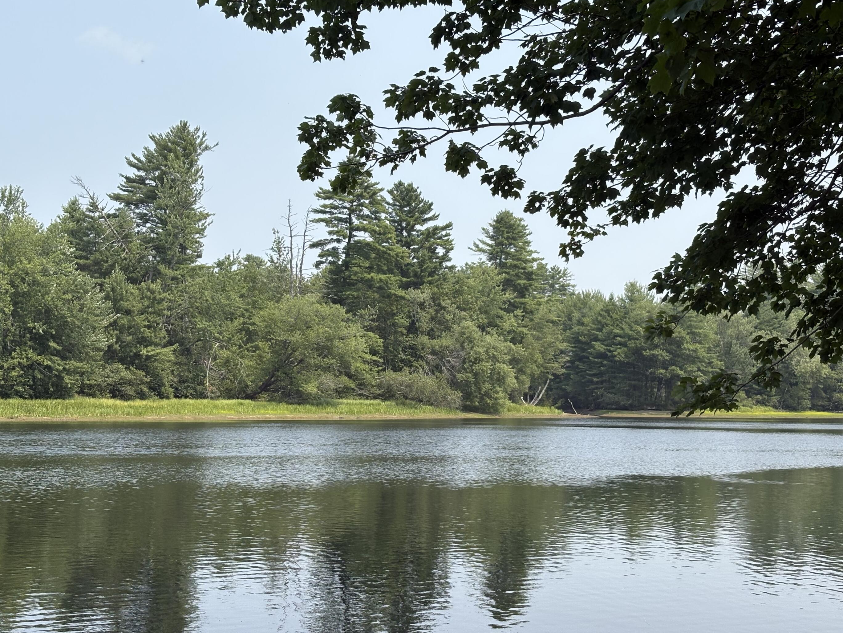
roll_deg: +0.0
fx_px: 1388
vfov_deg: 25.7
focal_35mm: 57
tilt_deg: +2.1
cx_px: 398
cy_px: 333
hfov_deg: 33.8
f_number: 1.6
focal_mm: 5.96
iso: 32
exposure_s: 1/2451
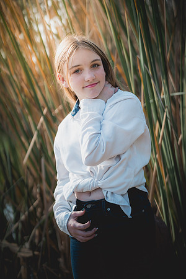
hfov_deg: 27.0
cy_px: 140
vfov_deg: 39.6
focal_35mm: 50
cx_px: 93
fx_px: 387
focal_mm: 50
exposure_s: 1/4000
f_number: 1.4
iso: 250
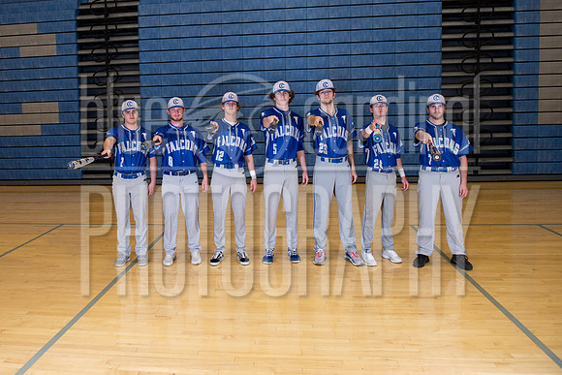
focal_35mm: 30
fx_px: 472
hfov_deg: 61.0
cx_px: 223
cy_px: 148
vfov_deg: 43.1
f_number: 3.5
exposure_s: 1/250
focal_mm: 24
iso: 640
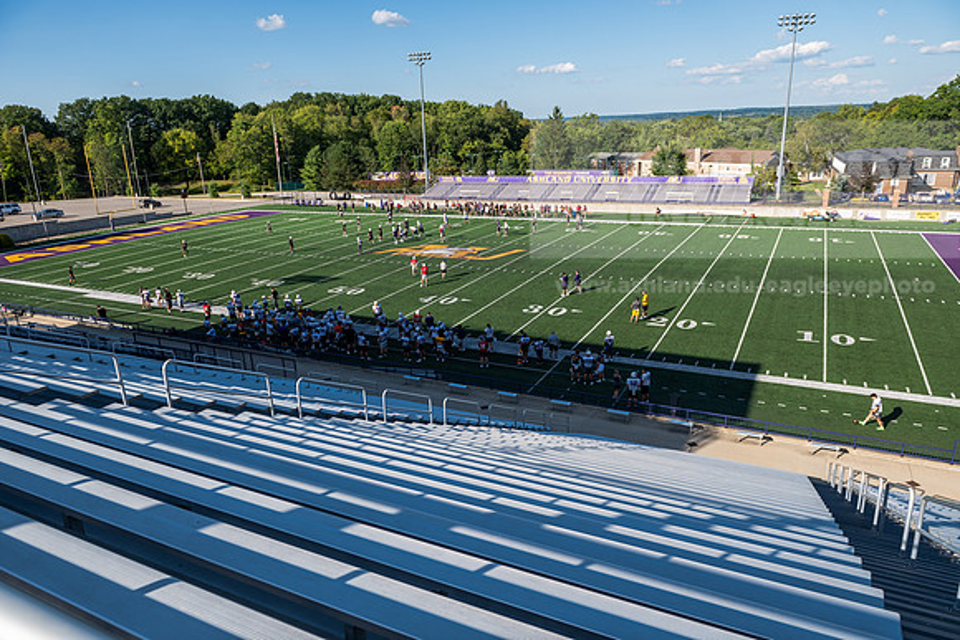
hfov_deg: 73.7
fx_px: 640
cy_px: 320
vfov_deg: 53.2
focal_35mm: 24
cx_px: 480
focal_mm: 24
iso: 100
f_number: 4.5
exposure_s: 1/640
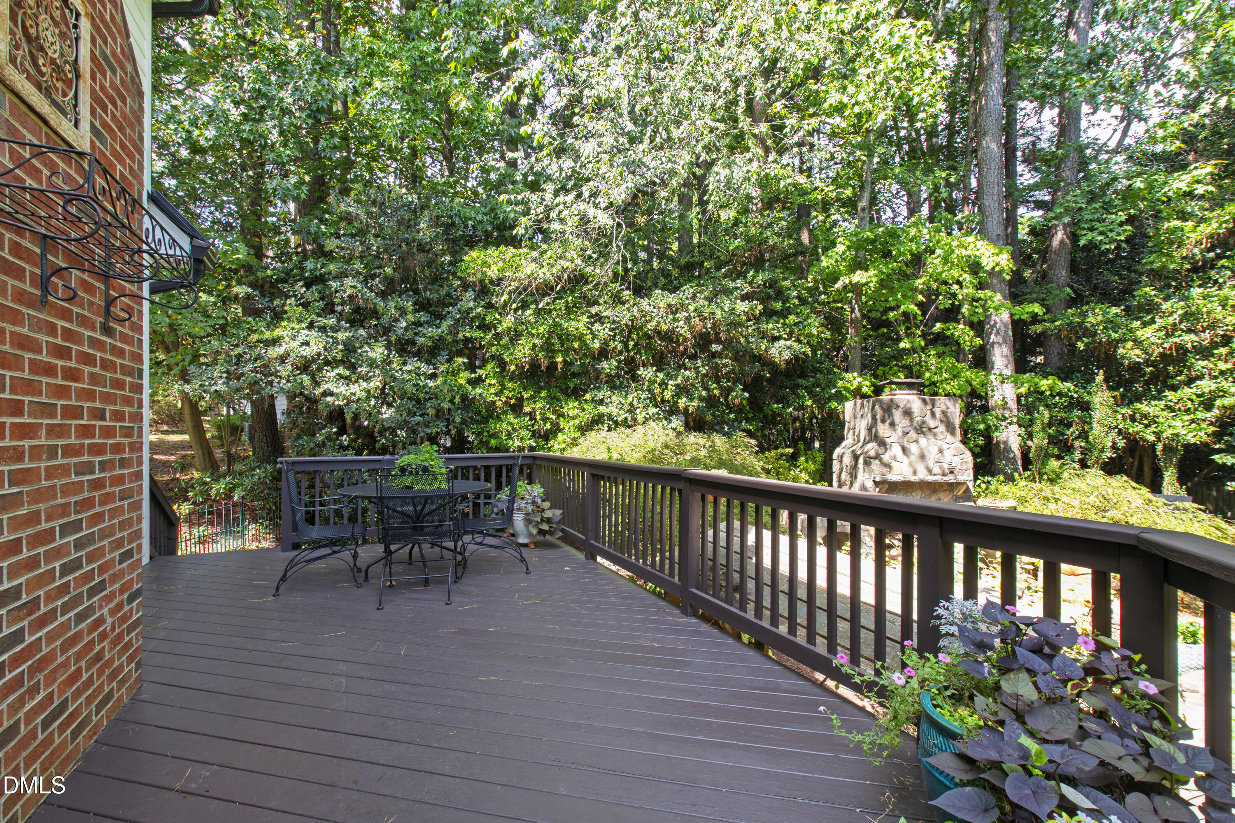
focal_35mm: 15
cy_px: 412
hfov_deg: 100.4
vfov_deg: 77.3
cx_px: 618
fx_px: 515
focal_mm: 10
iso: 100
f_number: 8
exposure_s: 1/15
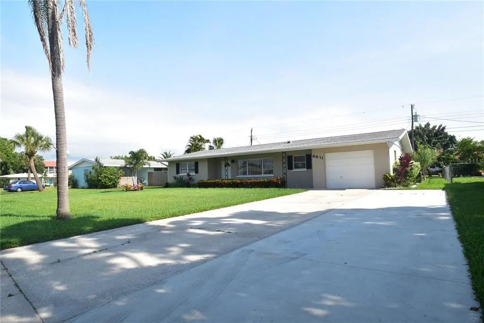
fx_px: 262
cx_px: 242
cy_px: 162
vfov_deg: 63.2
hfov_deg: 85.4
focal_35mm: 20
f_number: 11
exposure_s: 1/500
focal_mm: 13
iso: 320
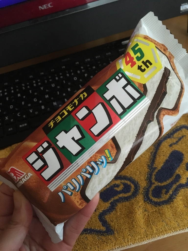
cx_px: 94
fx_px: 210
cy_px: 126
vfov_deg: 61.7
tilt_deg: -49.3
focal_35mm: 29
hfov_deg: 48.2
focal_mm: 4.15
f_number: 2.2
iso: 250
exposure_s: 1/15
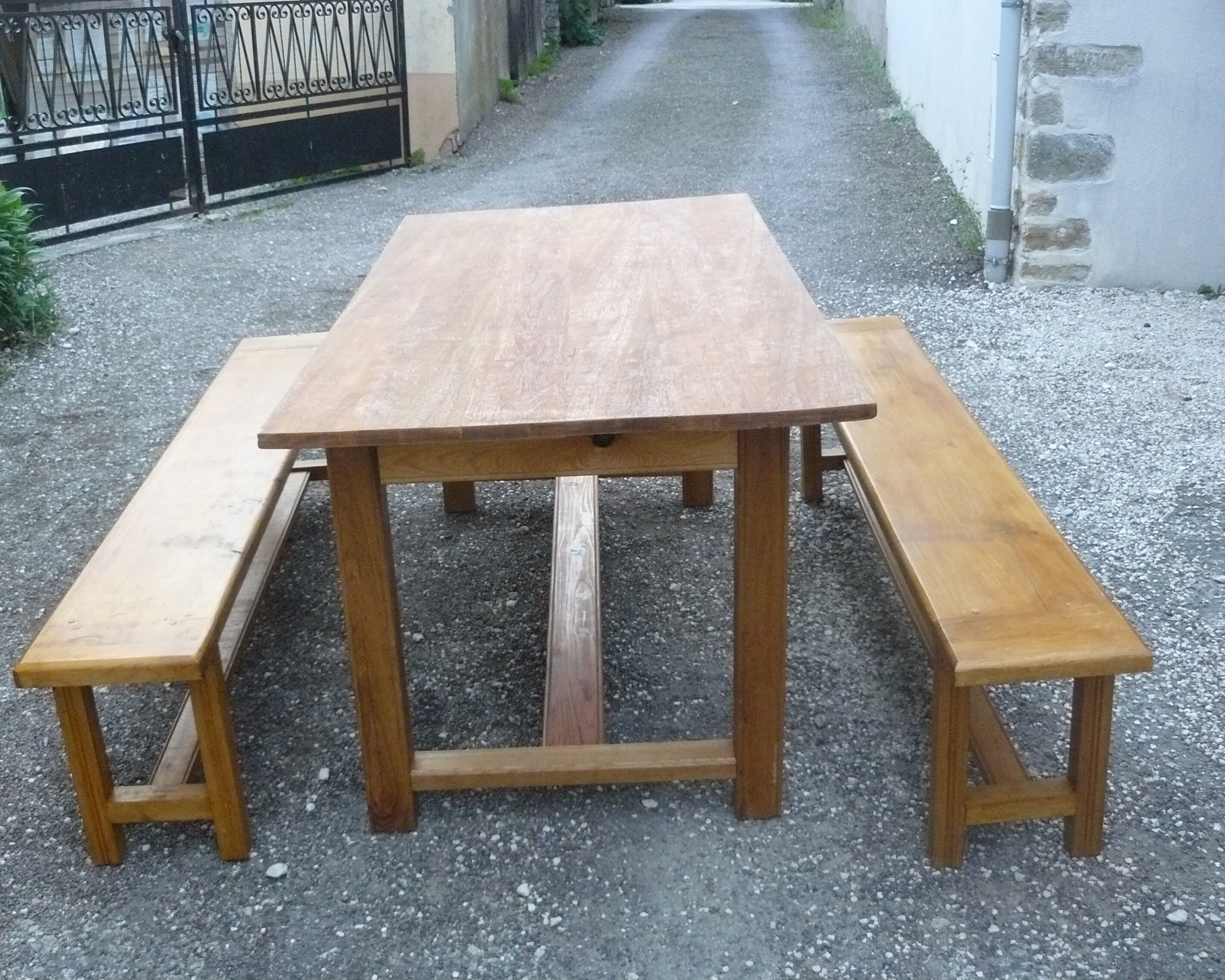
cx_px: 566
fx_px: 1378
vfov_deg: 39.2
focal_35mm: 38
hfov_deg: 47.9
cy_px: 485
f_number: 2.8
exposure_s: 1/125
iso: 320
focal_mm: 6
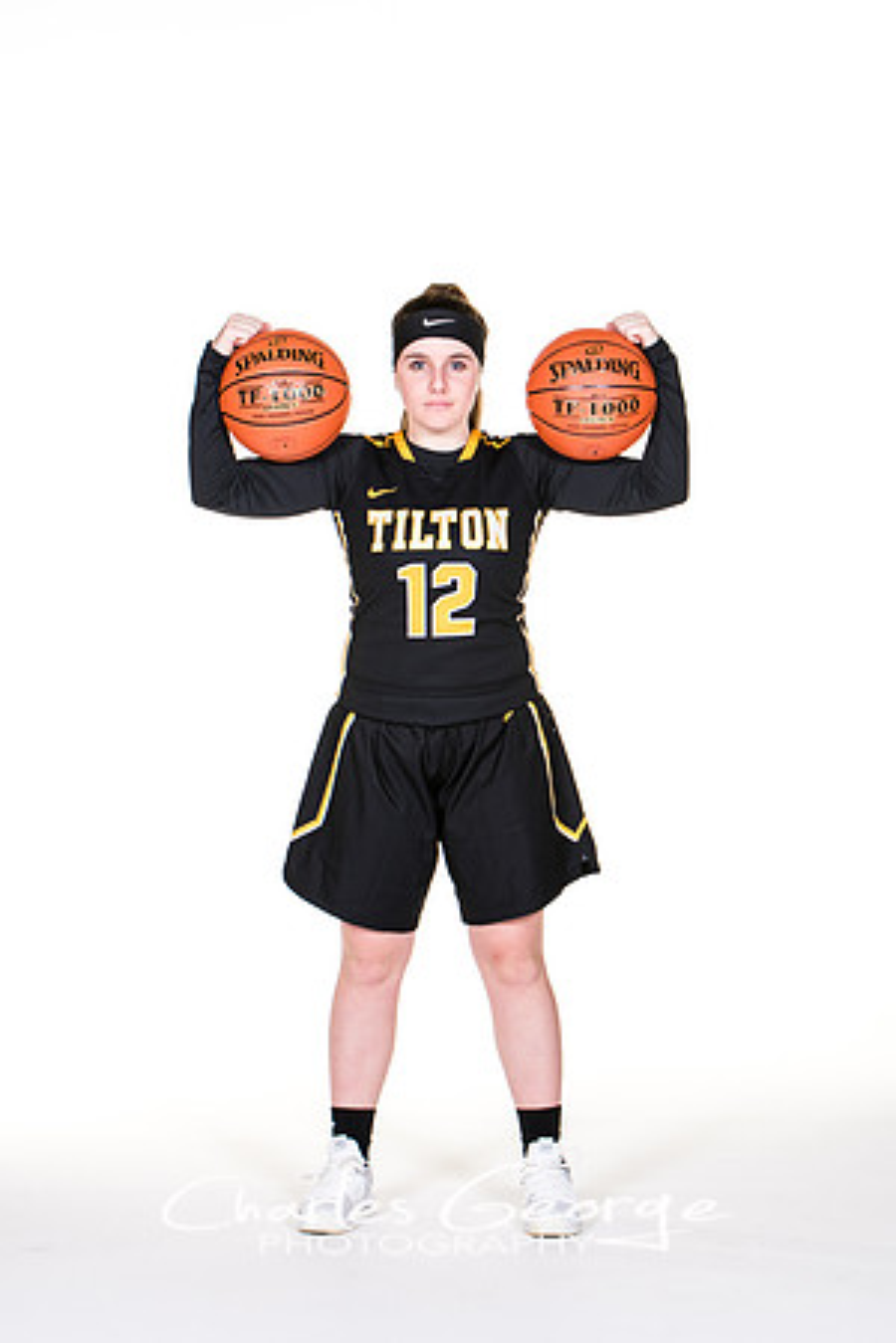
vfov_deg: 19.5
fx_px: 3920
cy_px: 672
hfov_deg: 13.0
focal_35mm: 105
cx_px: 448
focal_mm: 70
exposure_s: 1/160
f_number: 6.3
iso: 200
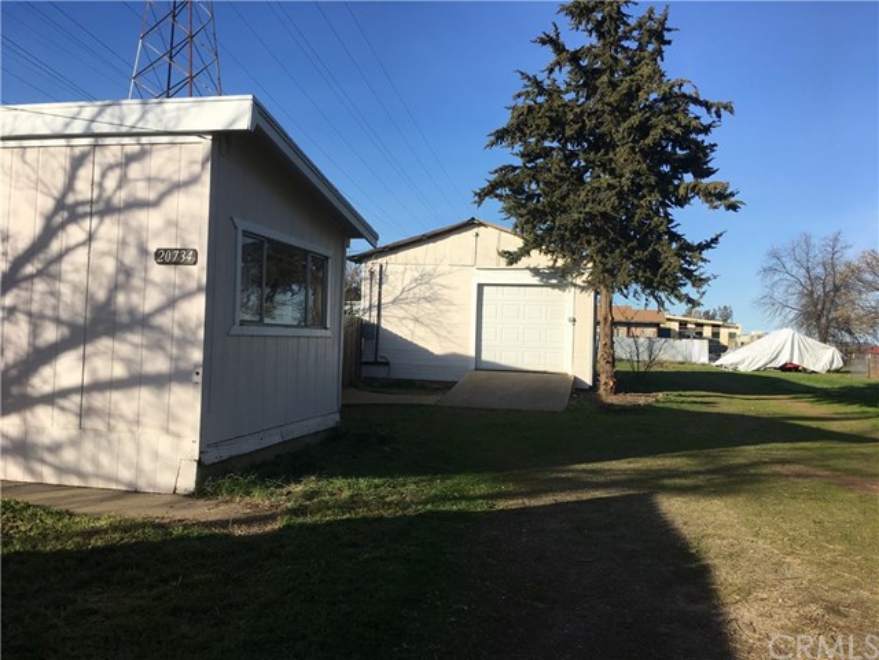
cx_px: 440
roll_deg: +0.8
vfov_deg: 48.2
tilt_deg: +4.7
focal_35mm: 29
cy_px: 330
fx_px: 736
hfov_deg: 61.7
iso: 25
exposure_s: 1/1570
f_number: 2.2
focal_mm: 4.15
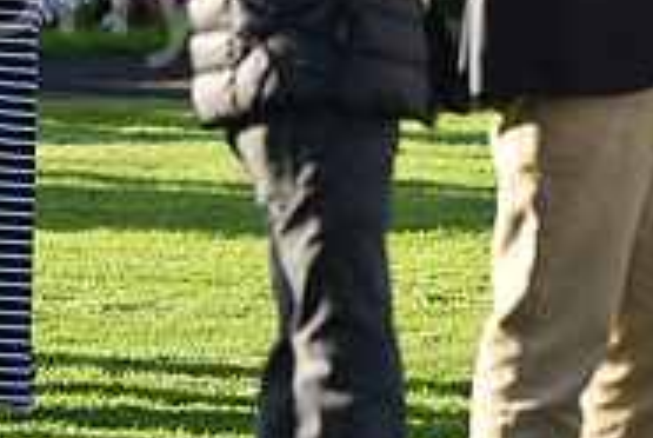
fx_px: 11373
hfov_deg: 3.3
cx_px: -233
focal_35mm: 626
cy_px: -189
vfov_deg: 2.2
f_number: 5
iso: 400
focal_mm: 200
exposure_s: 1/800
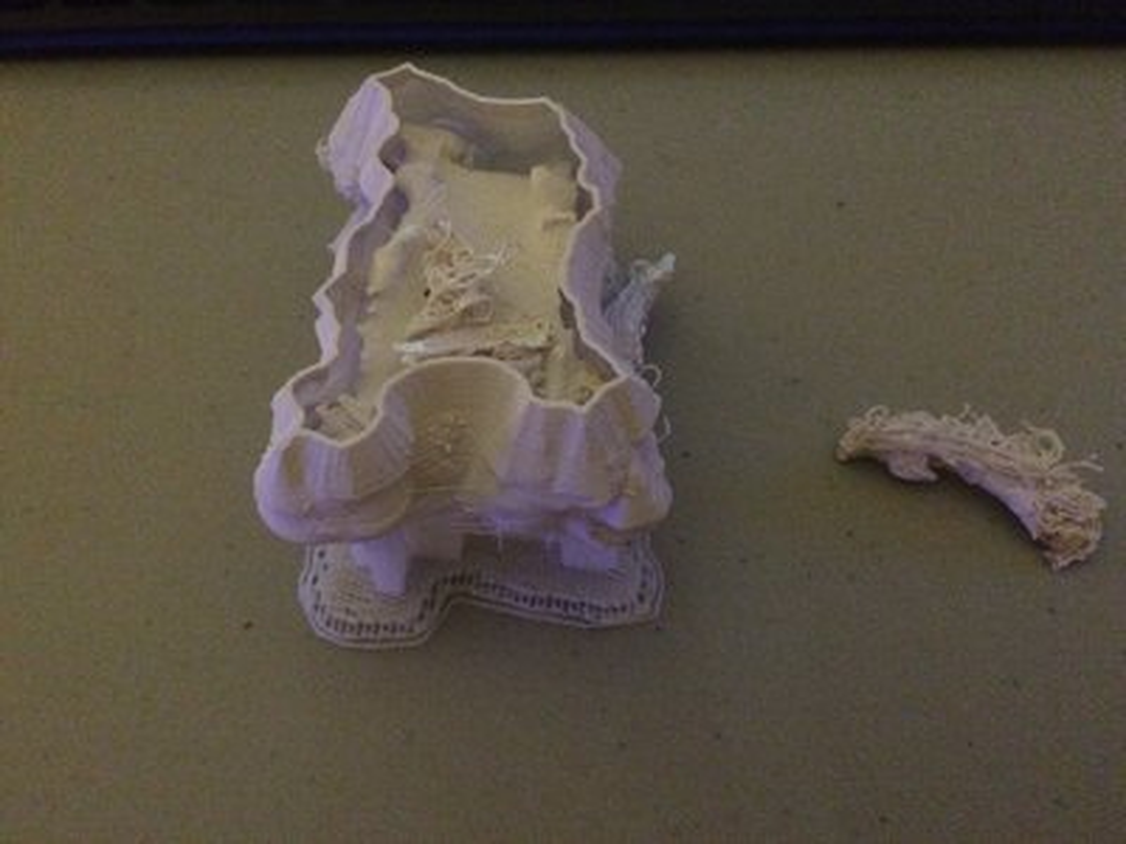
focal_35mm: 29
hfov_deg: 61.7
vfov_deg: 48.2
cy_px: 422
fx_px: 943
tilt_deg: -59.2
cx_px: 563
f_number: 2.2
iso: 1000
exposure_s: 1/15
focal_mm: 4.15
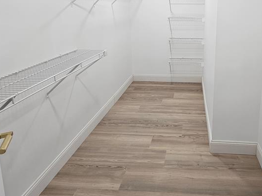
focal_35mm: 25
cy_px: 42
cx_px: 182
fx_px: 189
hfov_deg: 66.8
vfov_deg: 51.8
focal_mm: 2.2
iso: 100
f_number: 2.2
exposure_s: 1/60
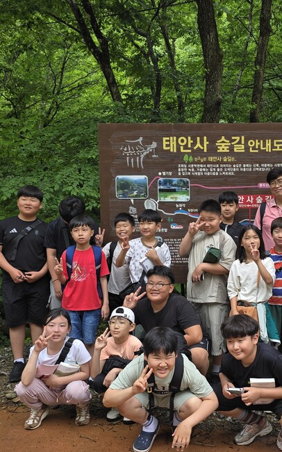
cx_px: 222
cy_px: 245
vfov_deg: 54.0
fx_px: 443
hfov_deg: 34.3
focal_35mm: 36
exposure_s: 1/180
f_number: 1.7
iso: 25
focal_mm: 6.3
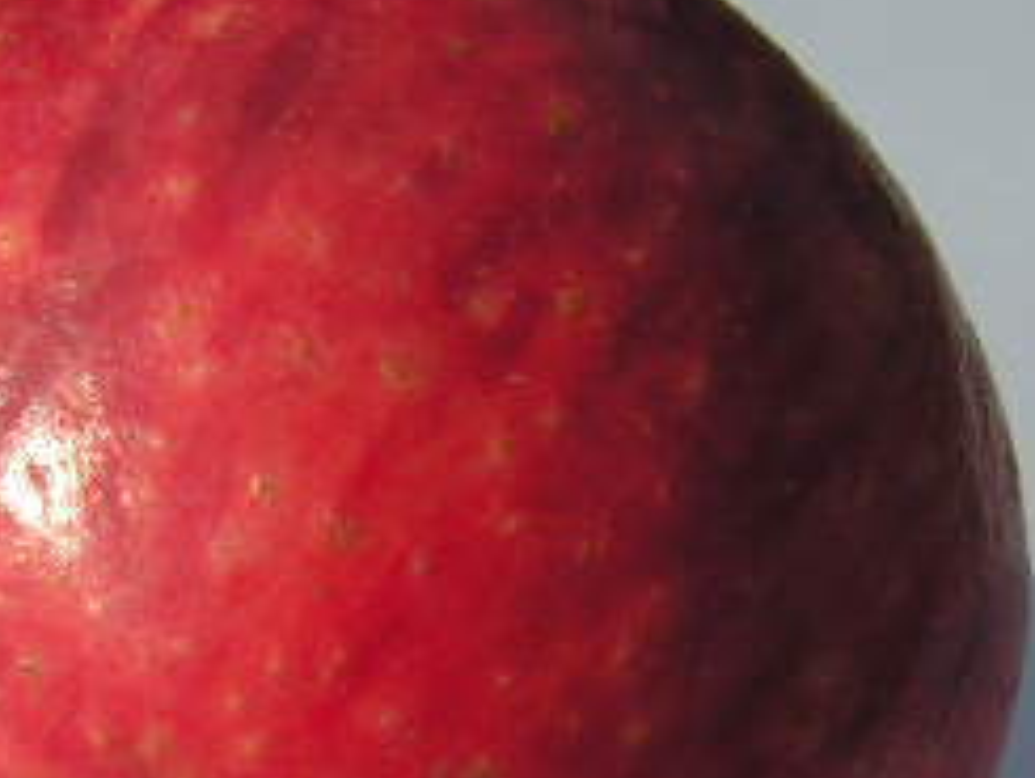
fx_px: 2812
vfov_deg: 15.3
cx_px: 313
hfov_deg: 20.8
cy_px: 846
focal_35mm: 94
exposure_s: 1/1600
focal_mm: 6
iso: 64
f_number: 3.2
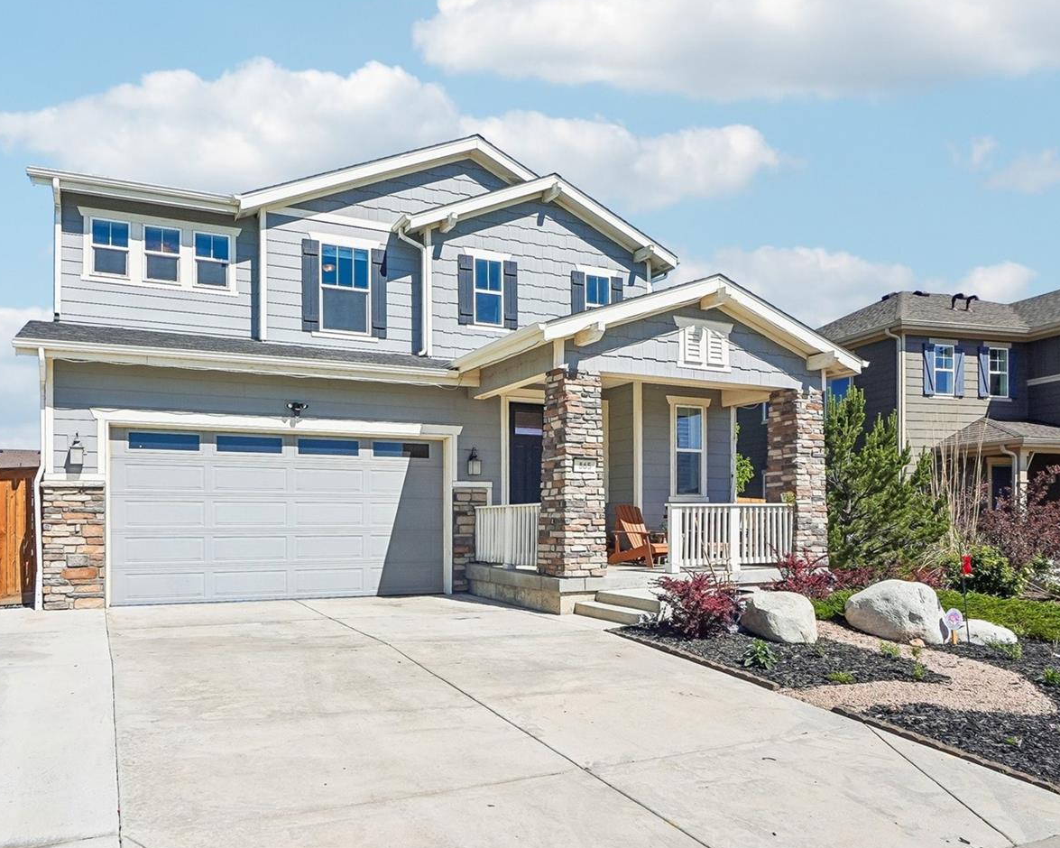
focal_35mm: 23
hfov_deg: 71.8
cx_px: 420
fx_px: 722
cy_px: 418
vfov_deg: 60.9
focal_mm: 12
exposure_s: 1/500
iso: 100
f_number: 8
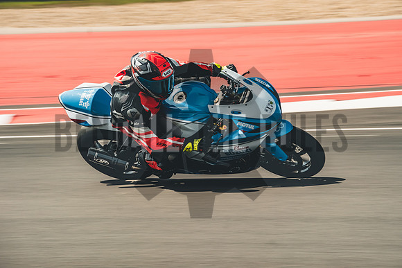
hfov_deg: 6.7
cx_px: 201
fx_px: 3418
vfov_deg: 4.5
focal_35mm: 306
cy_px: 134
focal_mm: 203.7
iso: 320
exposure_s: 1/250
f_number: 10
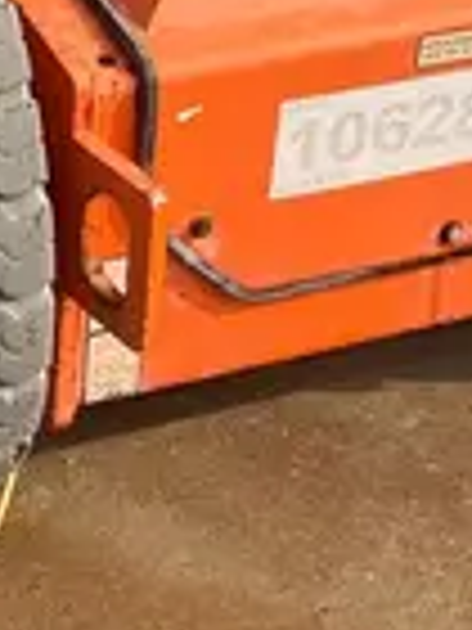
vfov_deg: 13.2
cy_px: -470
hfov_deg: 10.8
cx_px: -36
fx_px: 2473
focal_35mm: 136
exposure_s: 1/1497
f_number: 1.6
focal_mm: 5.1
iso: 50
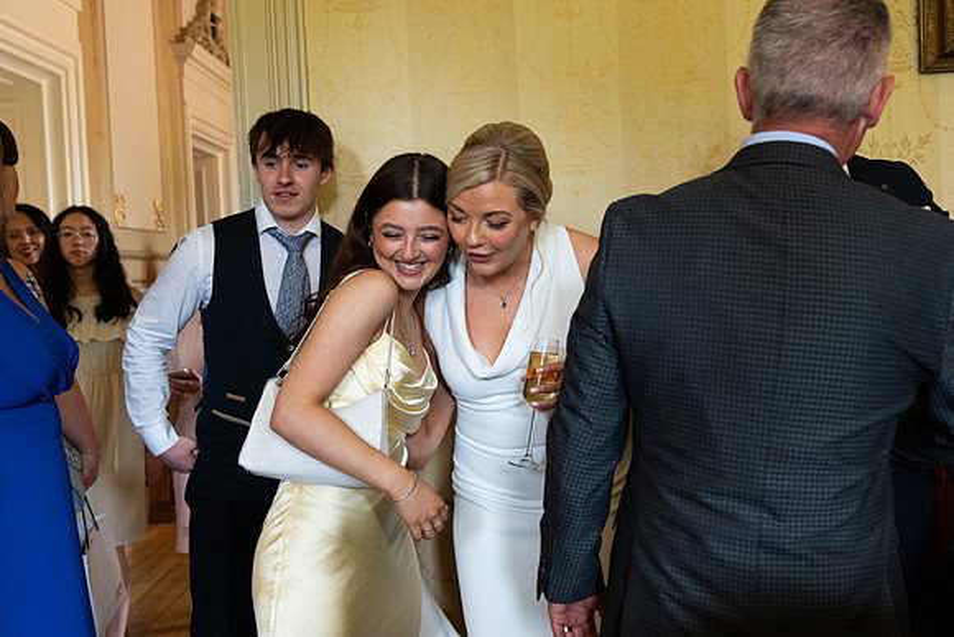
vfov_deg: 36.0
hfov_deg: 51.9
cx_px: 477
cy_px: 318
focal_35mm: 37
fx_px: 981
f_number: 2.8
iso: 2500
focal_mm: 25
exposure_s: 1/160
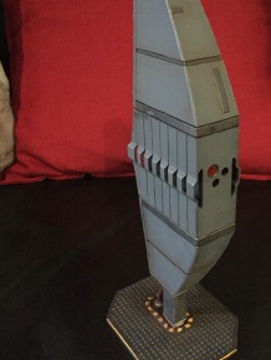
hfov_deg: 35.6
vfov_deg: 46.7
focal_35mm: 40
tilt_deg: -23.8
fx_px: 417
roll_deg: +0.3
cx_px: 183
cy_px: 158
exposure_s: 1/17
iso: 2000
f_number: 2.2
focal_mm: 4.15
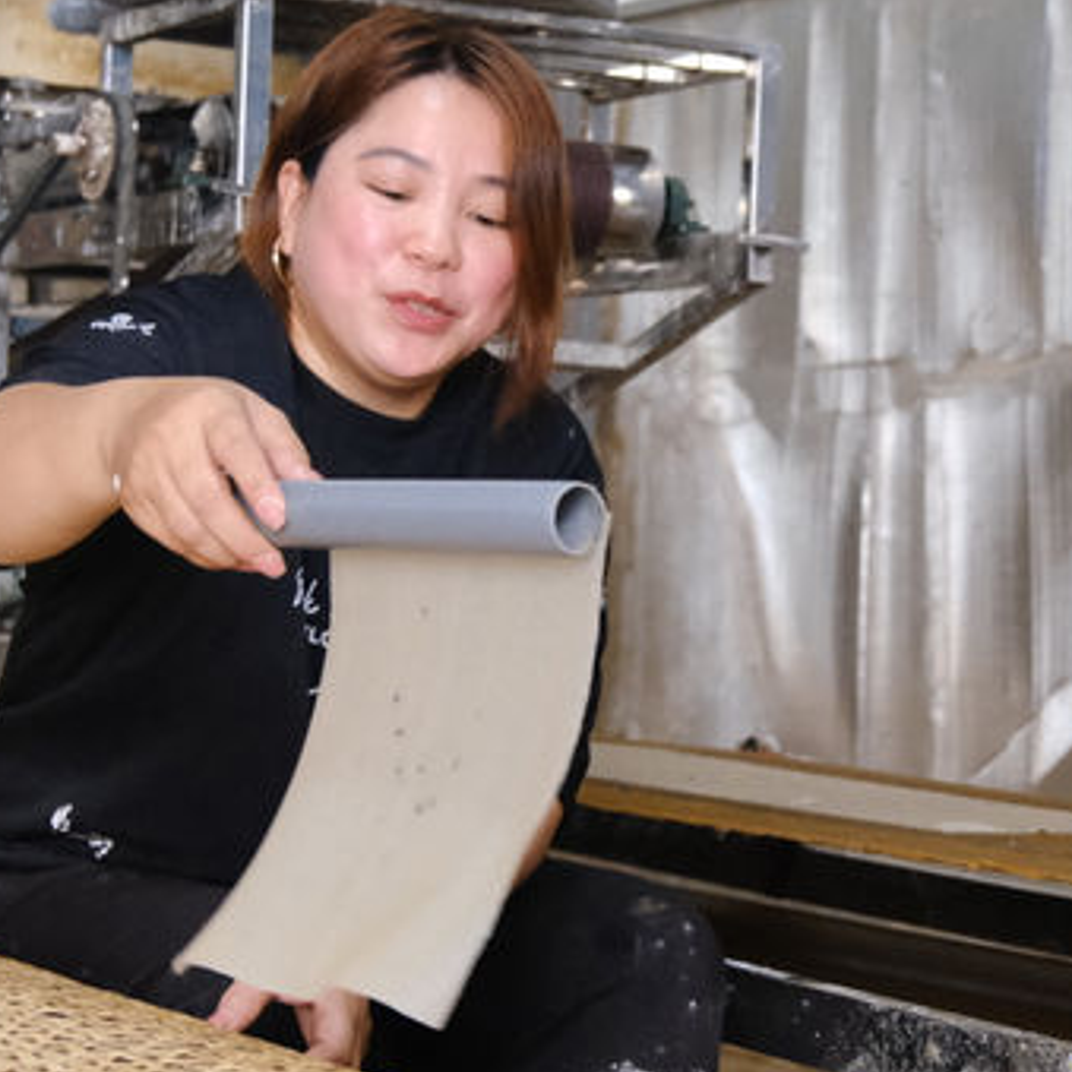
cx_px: 898
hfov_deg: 19.5
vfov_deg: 19.7
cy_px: 538
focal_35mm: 88
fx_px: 3083
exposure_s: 1/160
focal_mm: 26
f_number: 4
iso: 3200
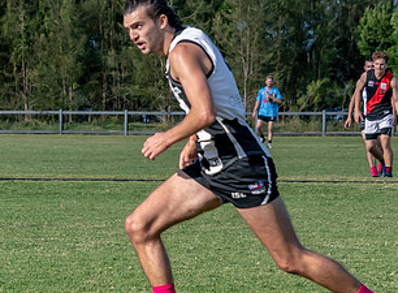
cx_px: 79
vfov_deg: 4.3
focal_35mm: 339
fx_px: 3870
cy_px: 190
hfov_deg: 5.9
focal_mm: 100
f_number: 6.3
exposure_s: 1/2500
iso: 800
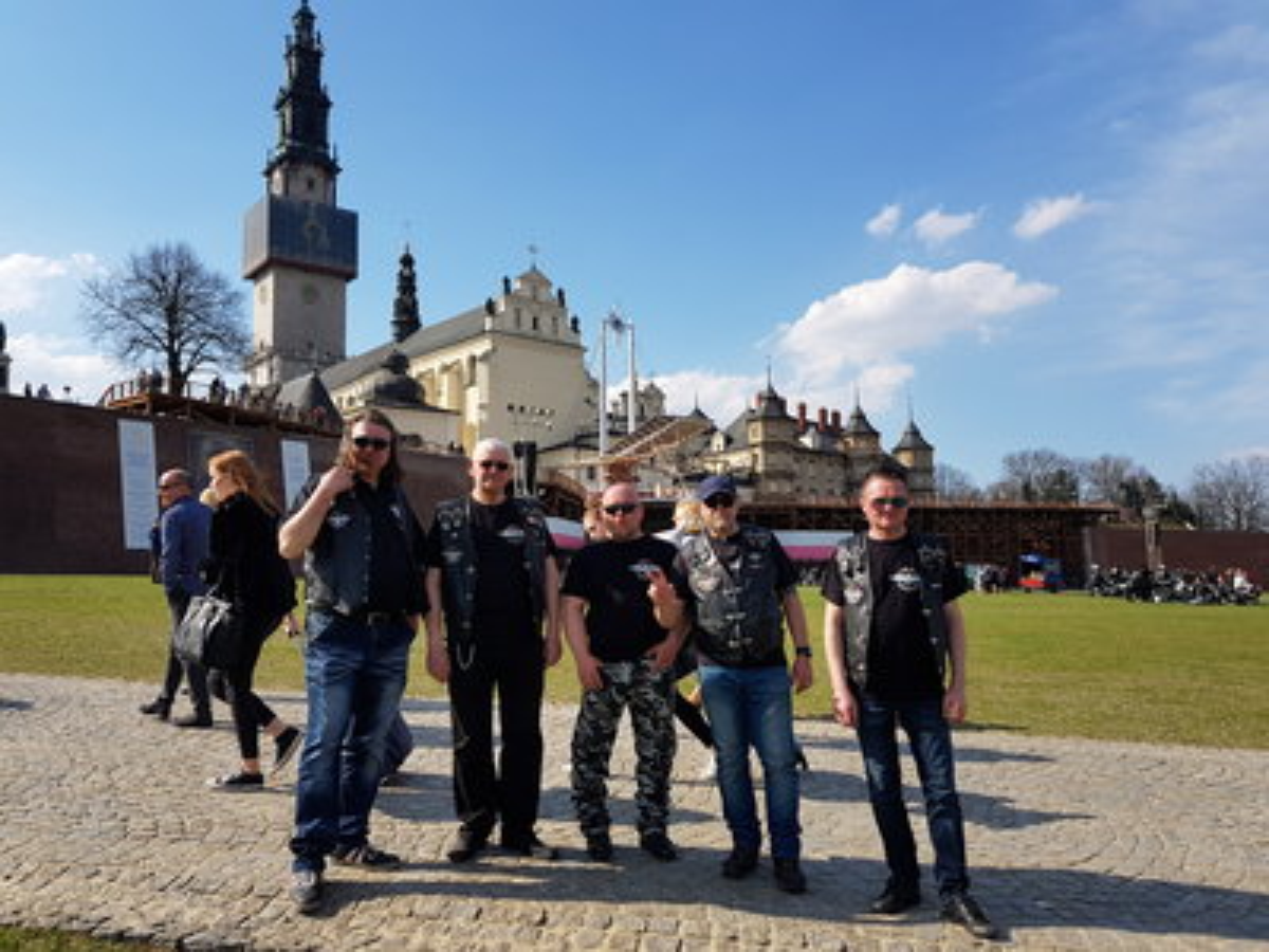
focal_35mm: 26
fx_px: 953
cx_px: 634
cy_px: 476
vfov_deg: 53.1
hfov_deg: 67.3
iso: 40
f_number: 1.7
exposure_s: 1/2496
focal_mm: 4.2
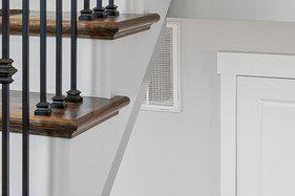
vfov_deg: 13.0
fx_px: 835
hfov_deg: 19.5
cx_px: 4
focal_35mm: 102
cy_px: -43
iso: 400
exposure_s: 1/4
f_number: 8
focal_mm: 14
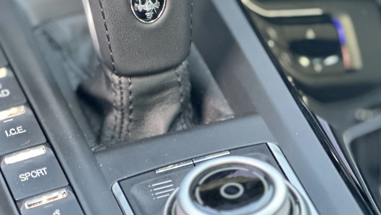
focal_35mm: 185
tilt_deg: -39.9
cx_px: 130
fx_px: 1869
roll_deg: -0.3
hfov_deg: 11.6
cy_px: -10
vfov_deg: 6.5
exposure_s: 1/40
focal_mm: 9
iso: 250
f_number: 2.8
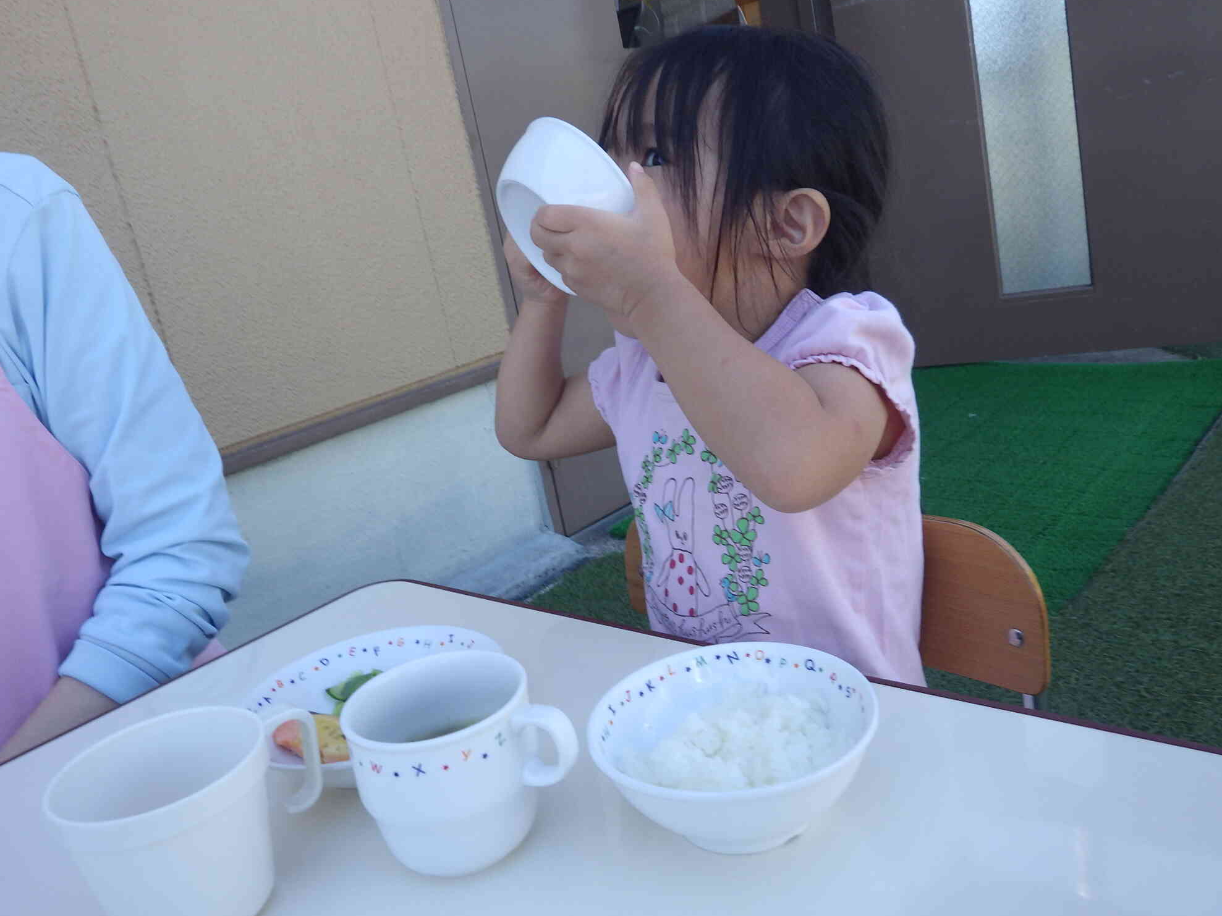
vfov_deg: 48.2
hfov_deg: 61.7
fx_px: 1024
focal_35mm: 29
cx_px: 603
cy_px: 451
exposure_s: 1/200
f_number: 3.5
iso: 125
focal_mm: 5
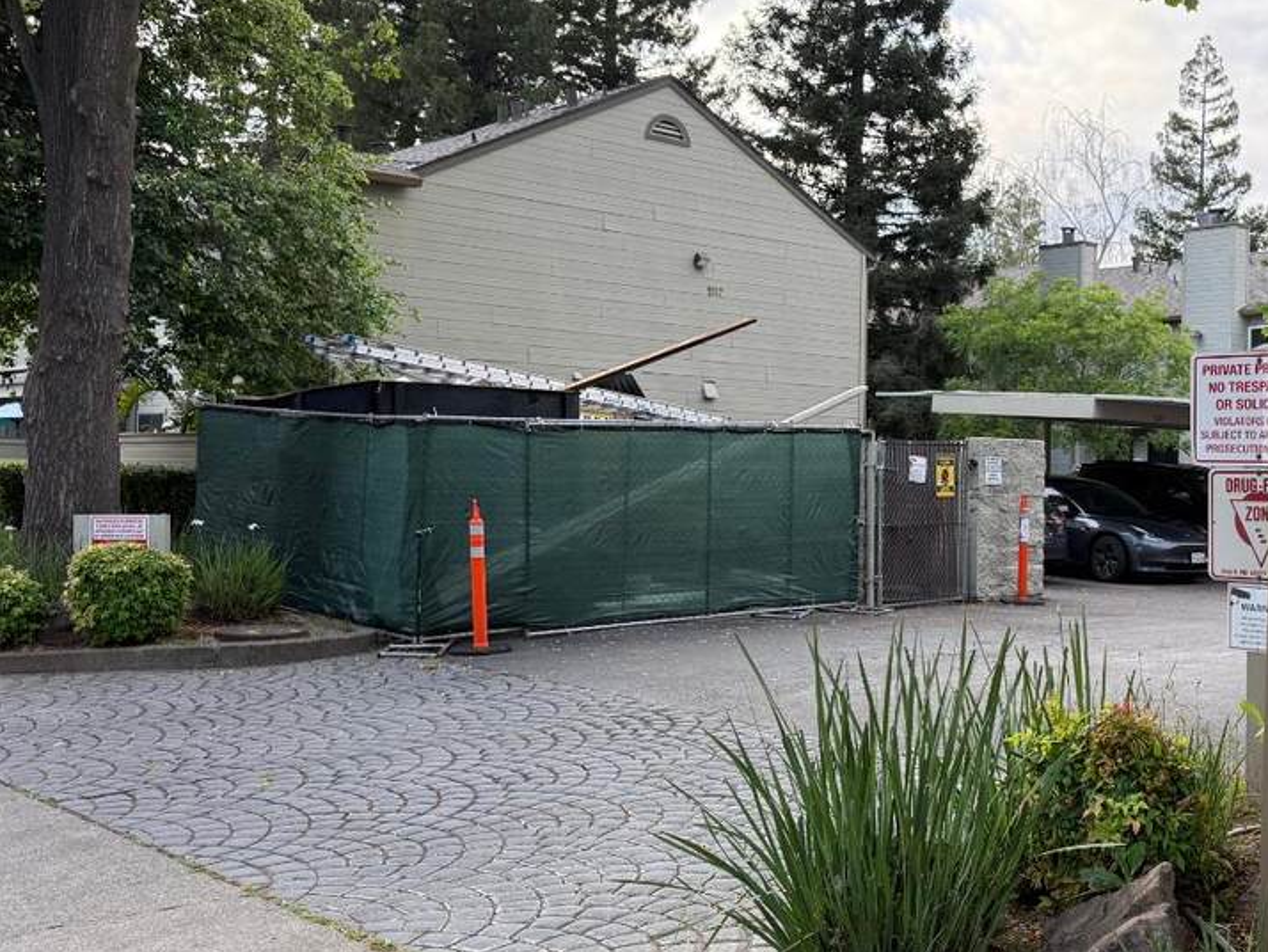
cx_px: 934
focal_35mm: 43
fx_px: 1576
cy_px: 476
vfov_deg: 33.6
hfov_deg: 42.6
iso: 100
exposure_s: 1/593
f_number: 1.78
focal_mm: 6.76
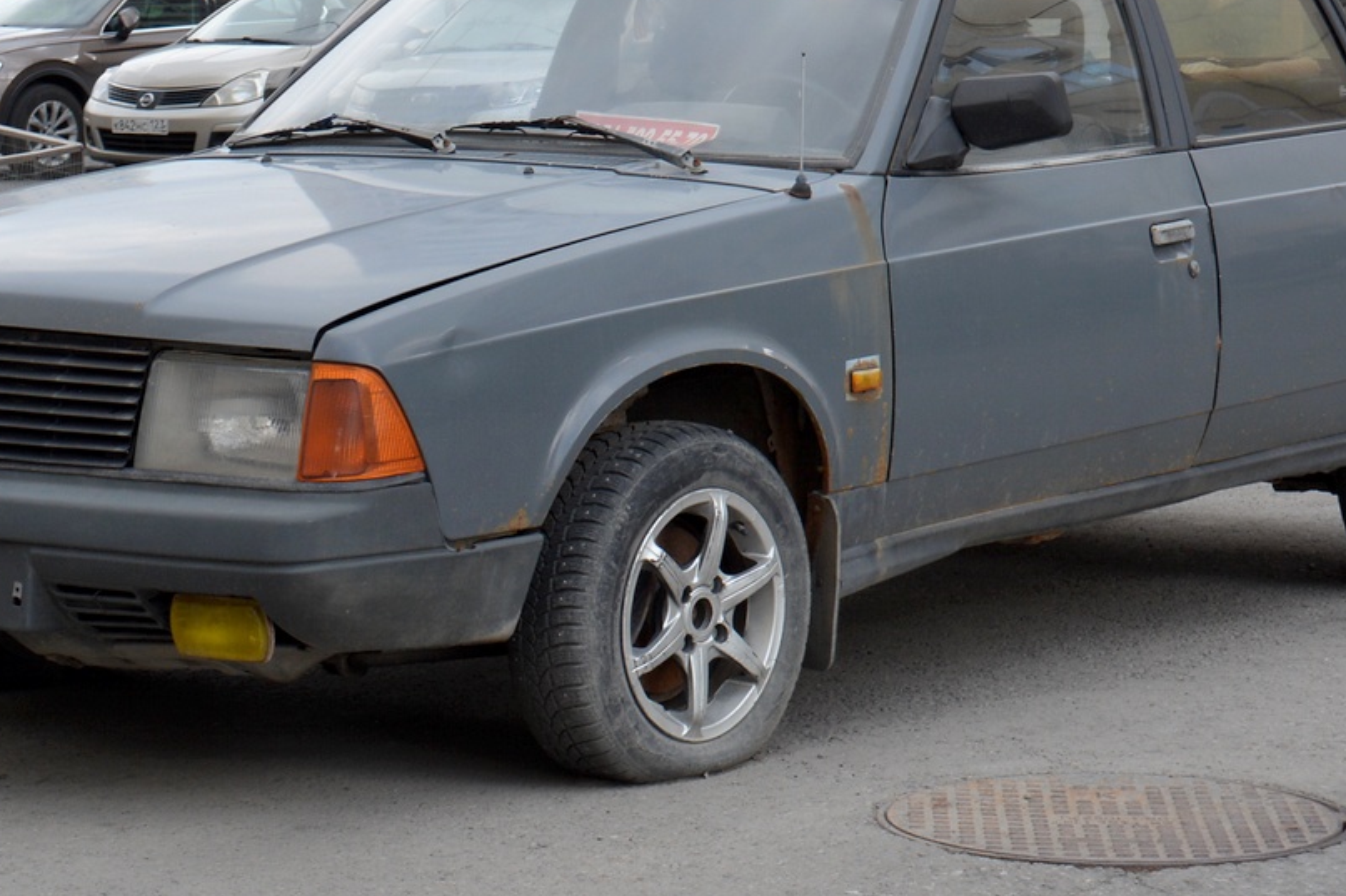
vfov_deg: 12.8
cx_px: 612
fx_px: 3961
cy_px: 114
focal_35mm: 106
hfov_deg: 19.3
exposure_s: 1/200
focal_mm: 38
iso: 200
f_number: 7.1
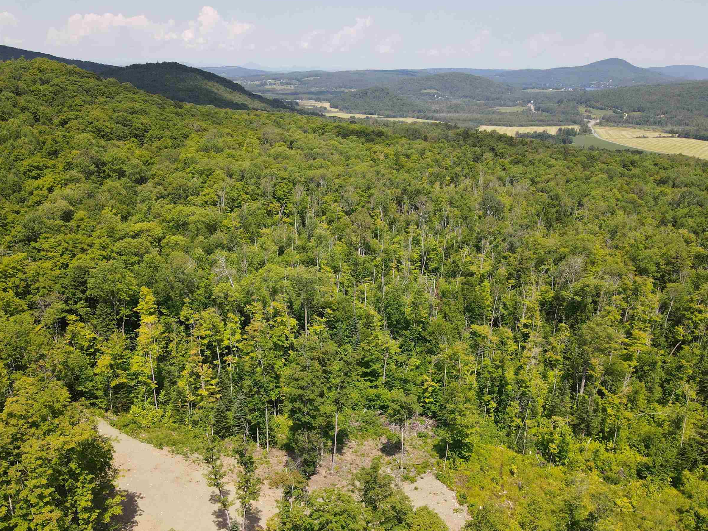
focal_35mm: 31
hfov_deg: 58.3
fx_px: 634
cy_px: 329
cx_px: 337
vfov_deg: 45.1
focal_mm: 4.5
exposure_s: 1/30
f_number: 2.8
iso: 100
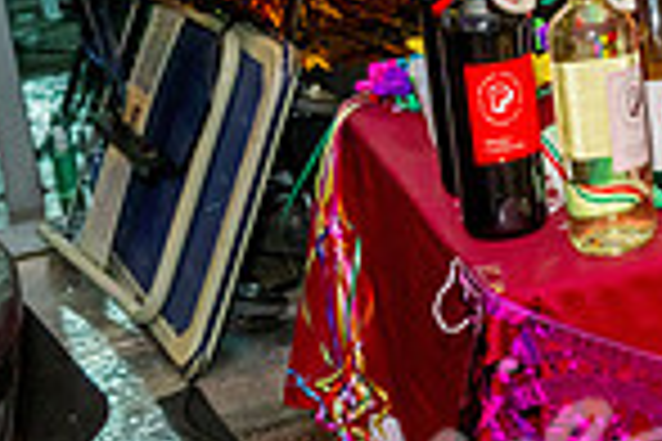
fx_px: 1747
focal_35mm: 95
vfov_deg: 14.1
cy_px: -52
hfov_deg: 17.0
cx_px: 1243
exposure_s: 1/100
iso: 2000
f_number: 6.3
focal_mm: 24
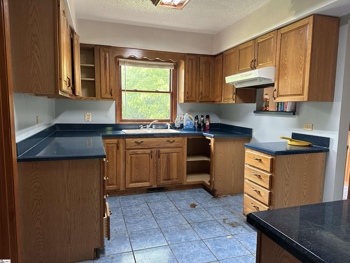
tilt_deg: -7.4
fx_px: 243
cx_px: 175
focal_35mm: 24
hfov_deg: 71.6
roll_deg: -1.6
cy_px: 132
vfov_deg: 56.8
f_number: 1.78
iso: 320
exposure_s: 1/60
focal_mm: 6.86
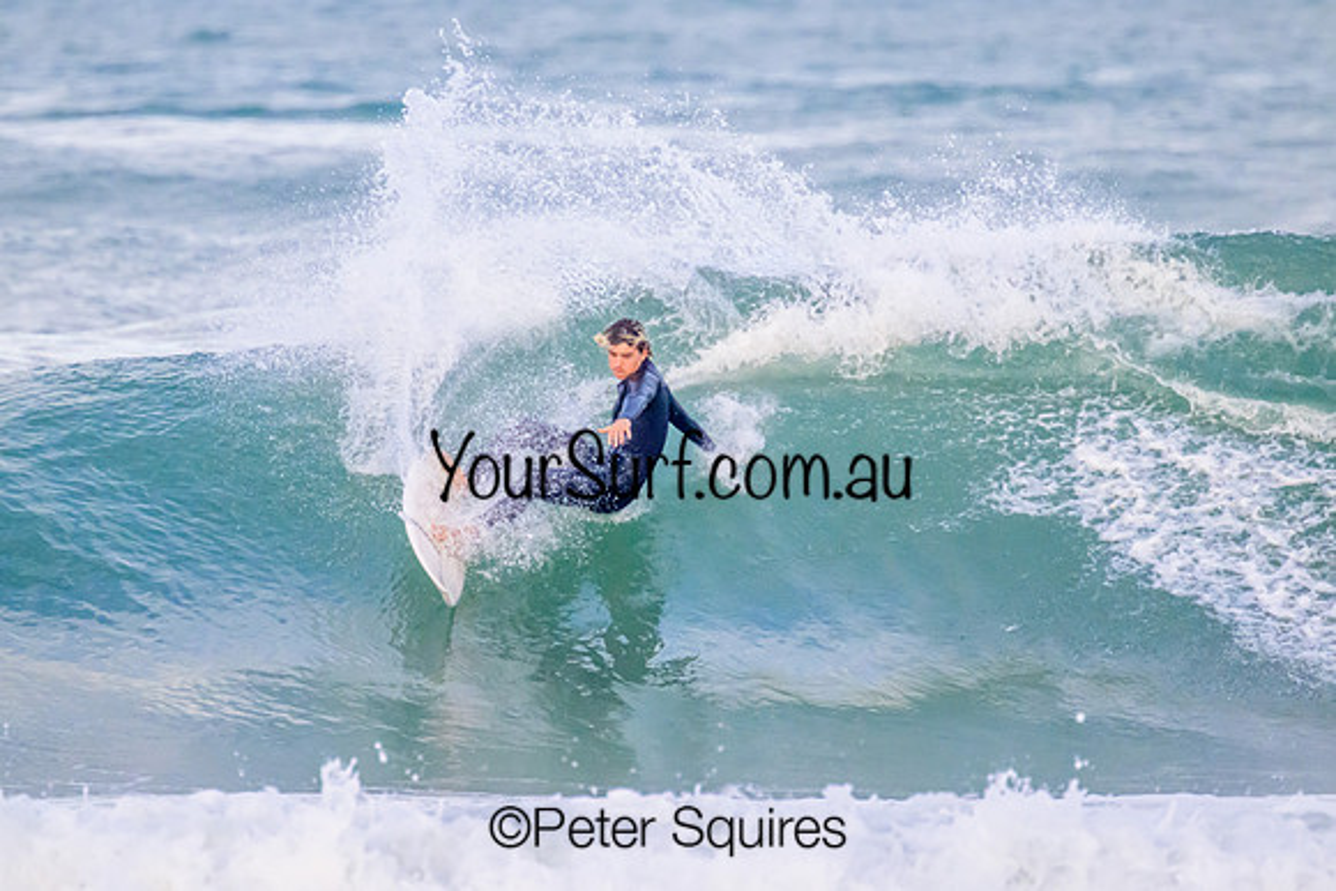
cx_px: 668
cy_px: 446
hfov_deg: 2.5
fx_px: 31007
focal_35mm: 835
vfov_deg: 1.6
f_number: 11
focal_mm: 800
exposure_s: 1/2000
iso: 6400
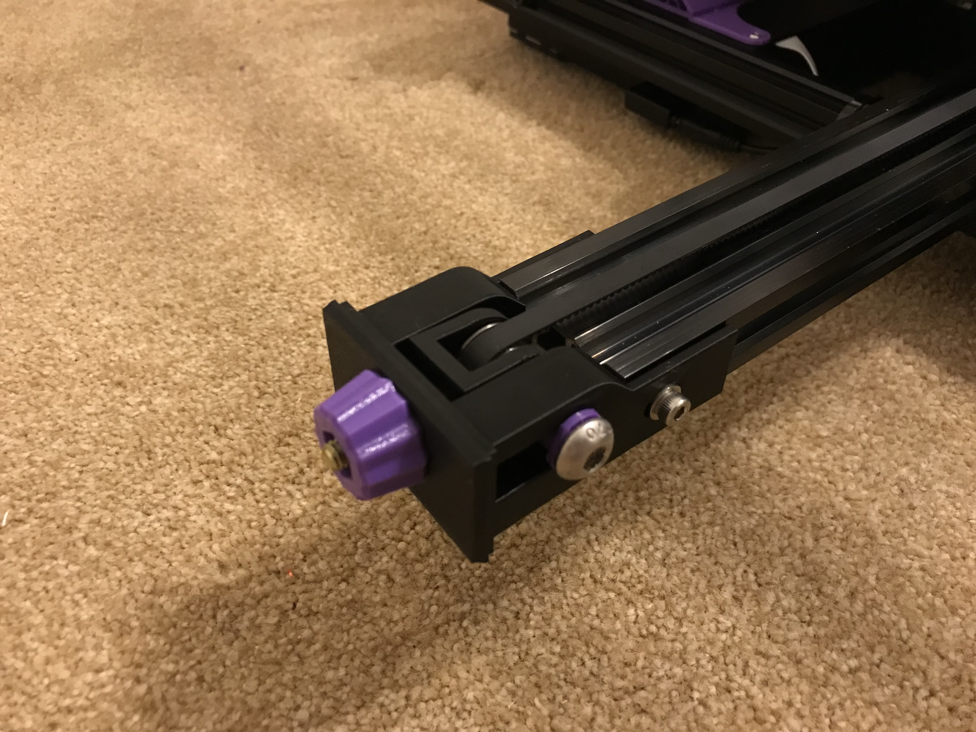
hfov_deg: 63.4
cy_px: 366
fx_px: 789
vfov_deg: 49.7
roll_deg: -1.3
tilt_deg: -43.6
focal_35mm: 28
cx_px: 488
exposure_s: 1/15
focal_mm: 3.99
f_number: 1.8
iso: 100
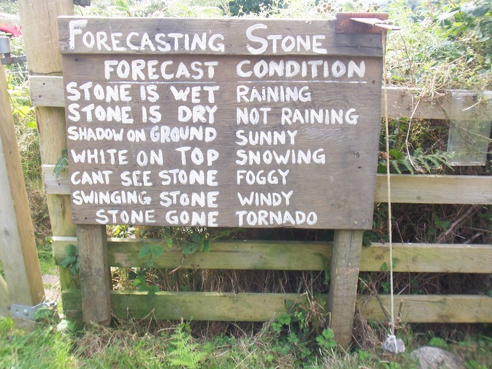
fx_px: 554
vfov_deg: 36.8
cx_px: 246
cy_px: 184
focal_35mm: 39
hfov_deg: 47.9
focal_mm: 6.4
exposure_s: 1/60
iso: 64
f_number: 3.9
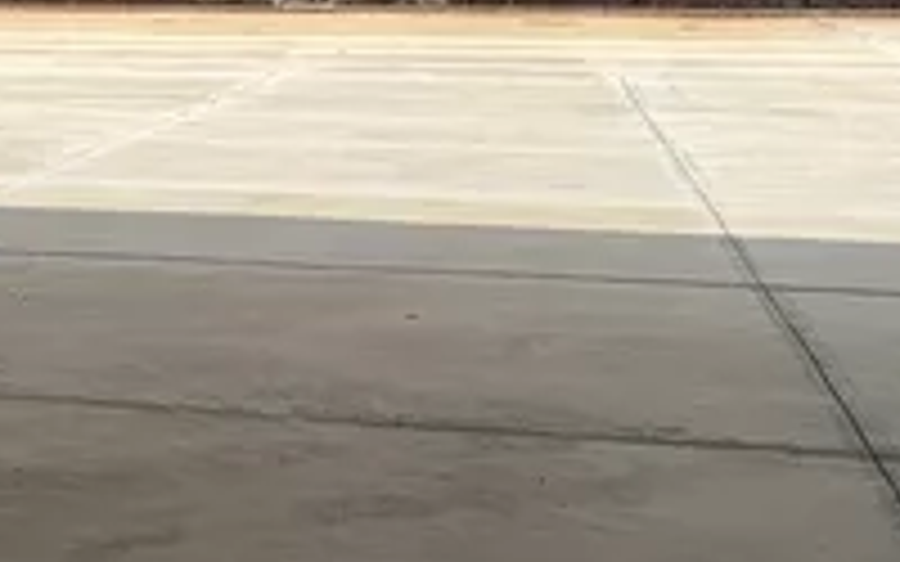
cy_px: 234
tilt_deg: -5.6
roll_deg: -0.1
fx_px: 2502
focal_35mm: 102
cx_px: -495
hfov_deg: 18.0
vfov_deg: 12.8
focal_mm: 6.86
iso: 80
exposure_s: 1/7042
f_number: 1.78
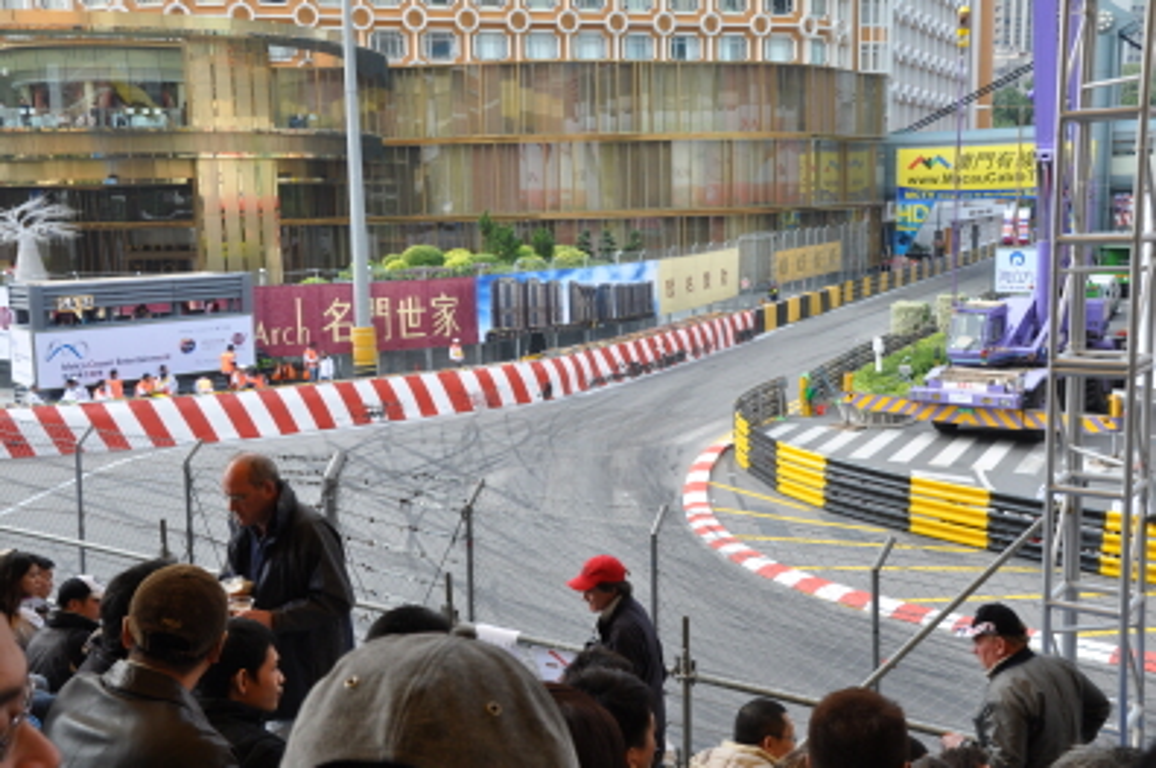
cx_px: 578
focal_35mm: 39
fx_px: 1251
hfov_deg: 49.6
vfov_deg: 34.1
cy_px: 384
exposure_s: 1/160
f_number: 13
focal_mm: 26
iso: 640
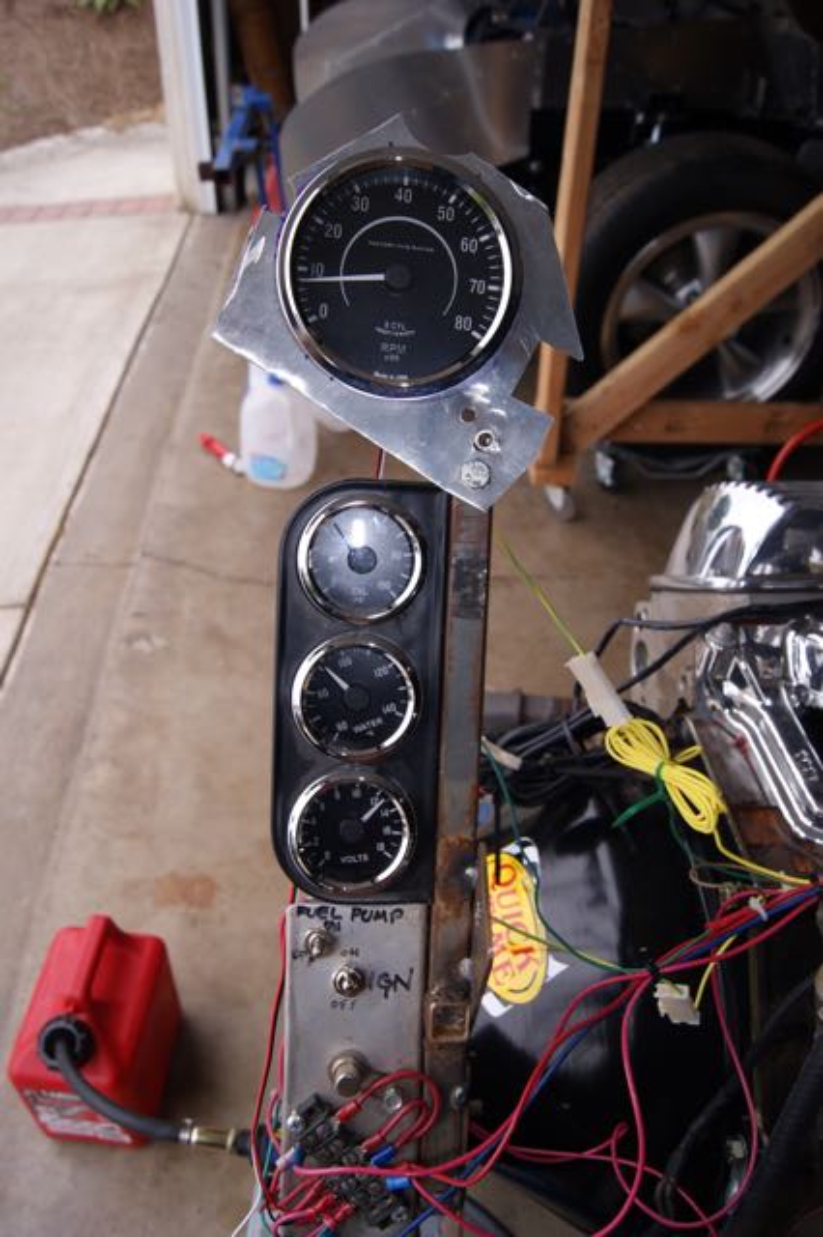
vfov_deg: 67.4
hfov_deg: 47.9
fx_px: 927
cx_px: 412
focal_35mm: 27
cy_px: 618
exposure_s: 1/80
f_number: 5.6
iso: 100
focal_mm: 18
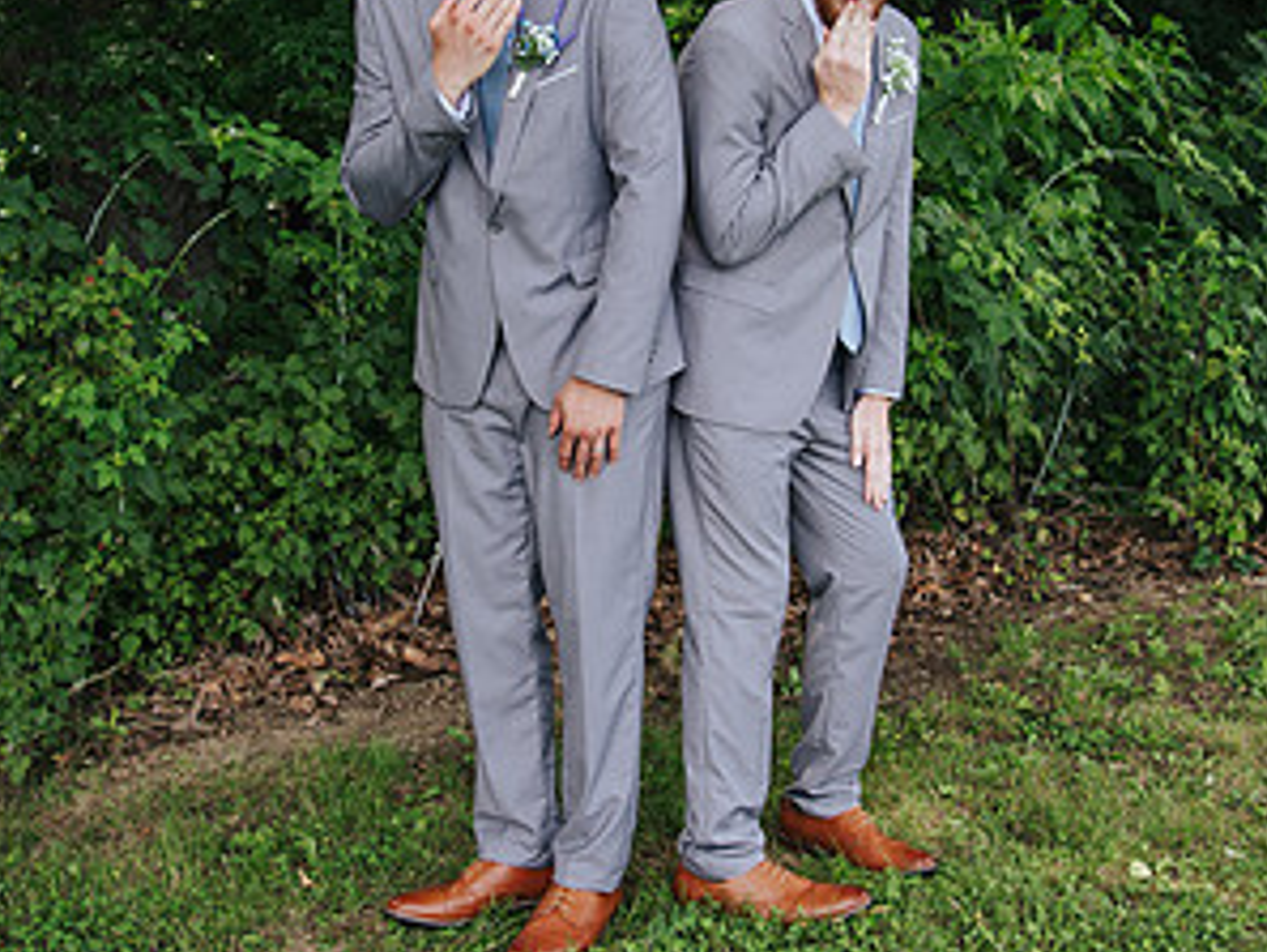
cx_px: 597
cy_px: 252
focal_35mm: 59
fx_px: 2160
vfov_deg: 24.6
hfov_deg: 32.7
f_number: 4
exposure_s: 1/200
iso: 250
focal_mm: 27
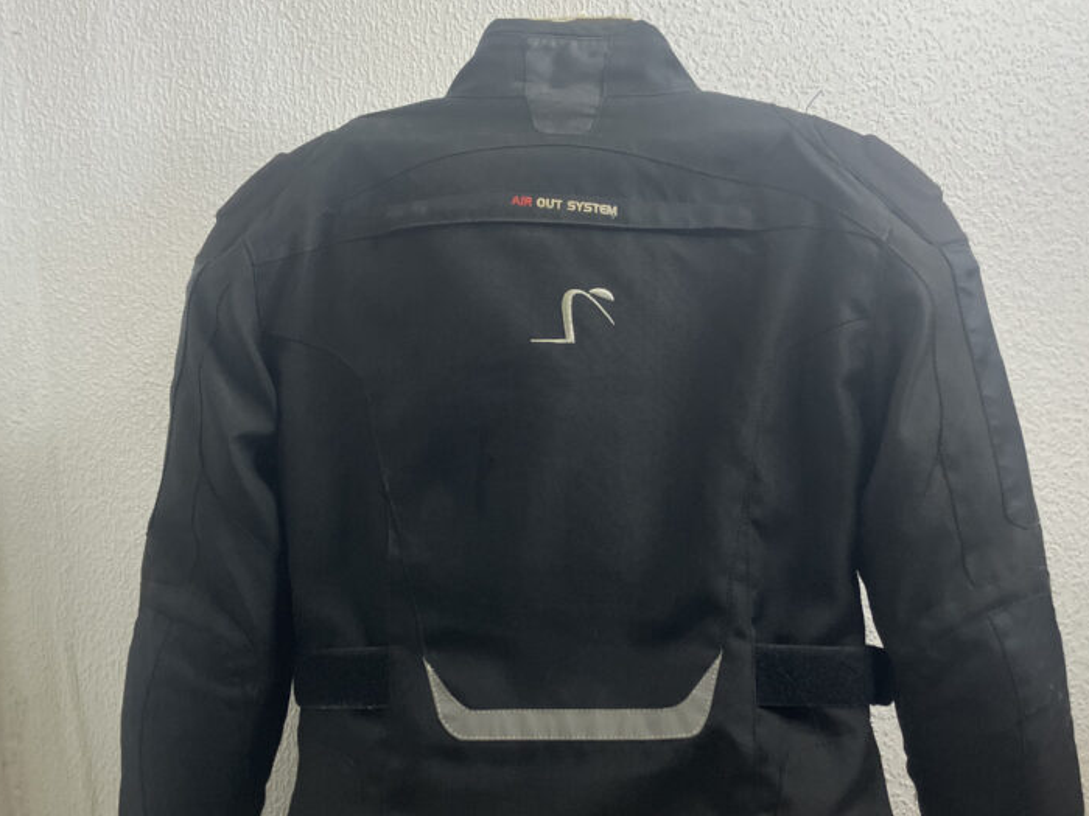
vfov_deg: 44.1
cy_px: 462
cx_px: 540
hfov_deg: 56.8
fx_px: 1007
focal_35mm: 32
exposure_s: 1/100
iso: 80
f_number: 1.8
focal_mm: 3.99
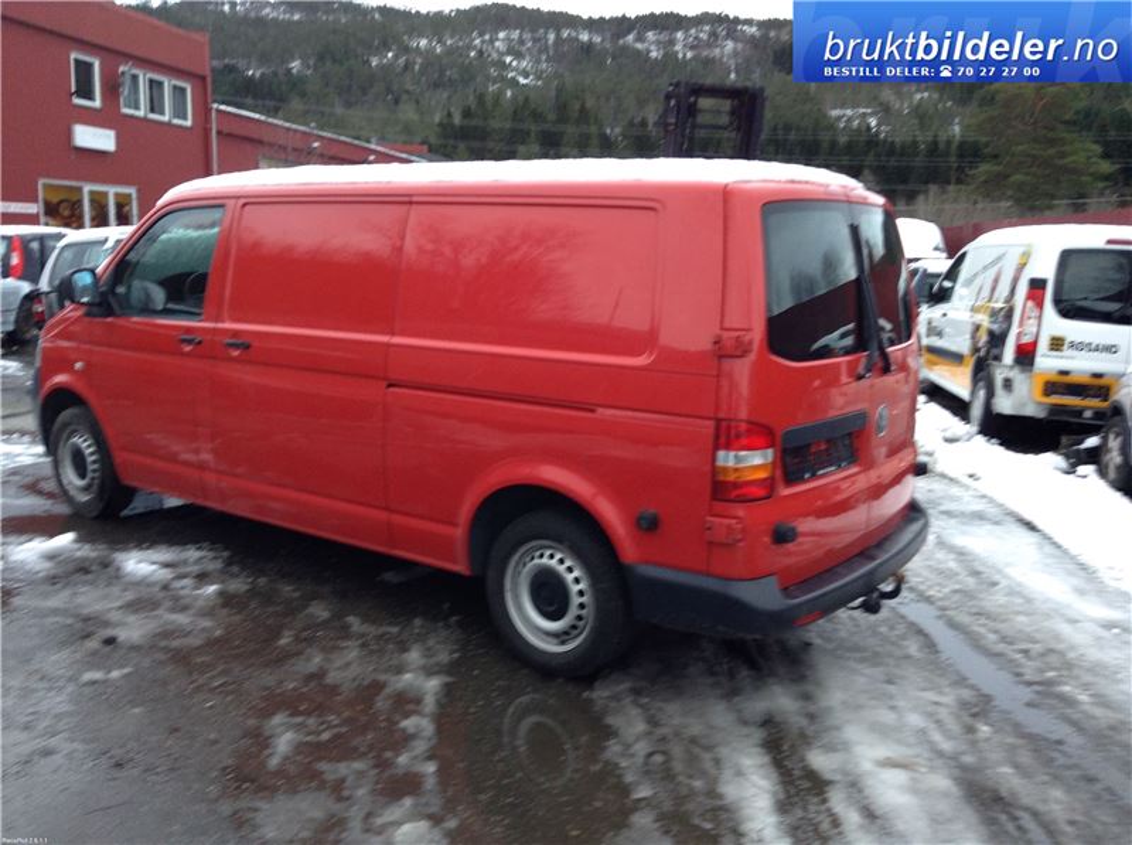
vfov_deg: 42.8
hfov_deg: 55.4
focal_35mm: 33
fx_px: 1077
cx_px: 566
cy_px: 422
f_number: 2.4
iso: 50
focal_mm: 3.3
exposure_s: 1/24
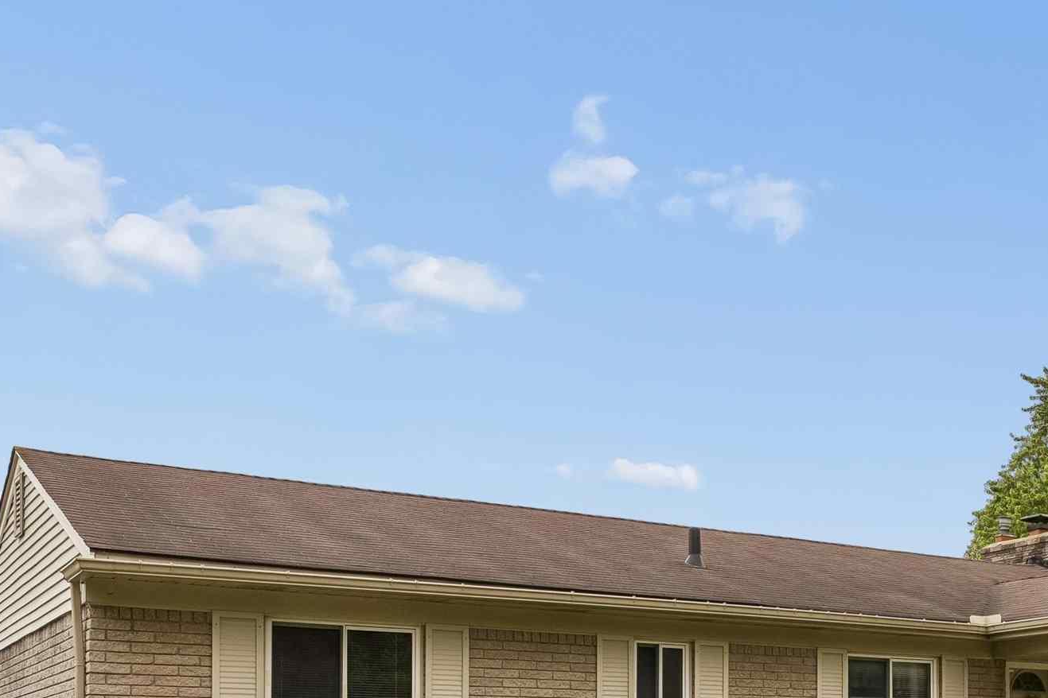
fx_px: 1426
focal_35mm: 49
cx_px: 1028
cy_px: 775
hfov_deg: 36.6
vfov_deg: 25.4
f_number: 13
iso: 200
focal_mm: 21
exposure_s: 1/200
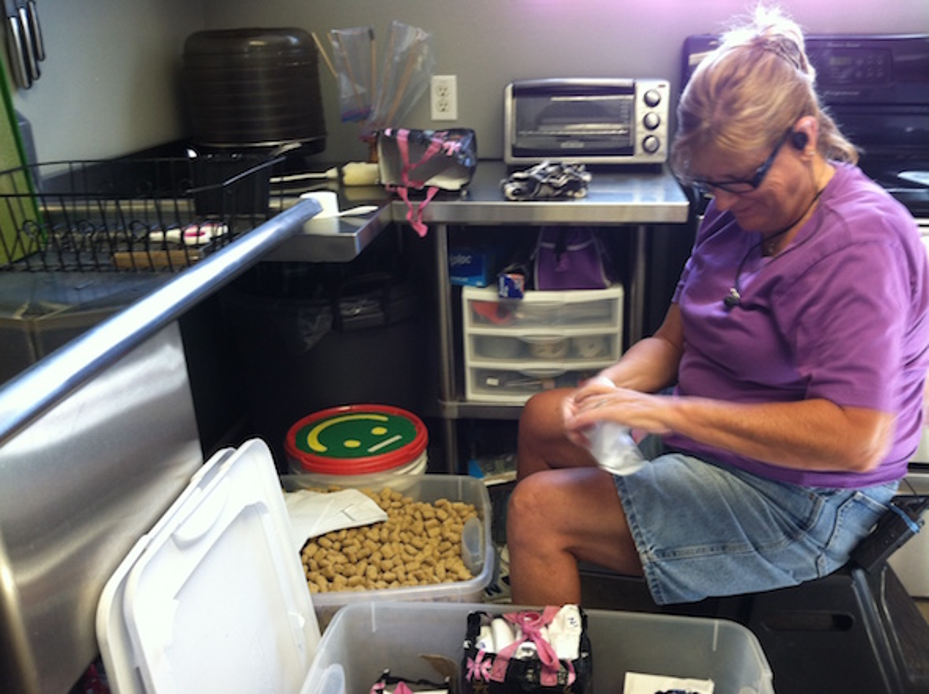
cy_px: 347
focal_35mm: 35
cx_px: 464
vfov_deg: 40.6
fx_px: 938
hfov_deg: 52.7
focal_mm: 3.85
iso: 100
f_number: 2.8
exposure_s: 1/15
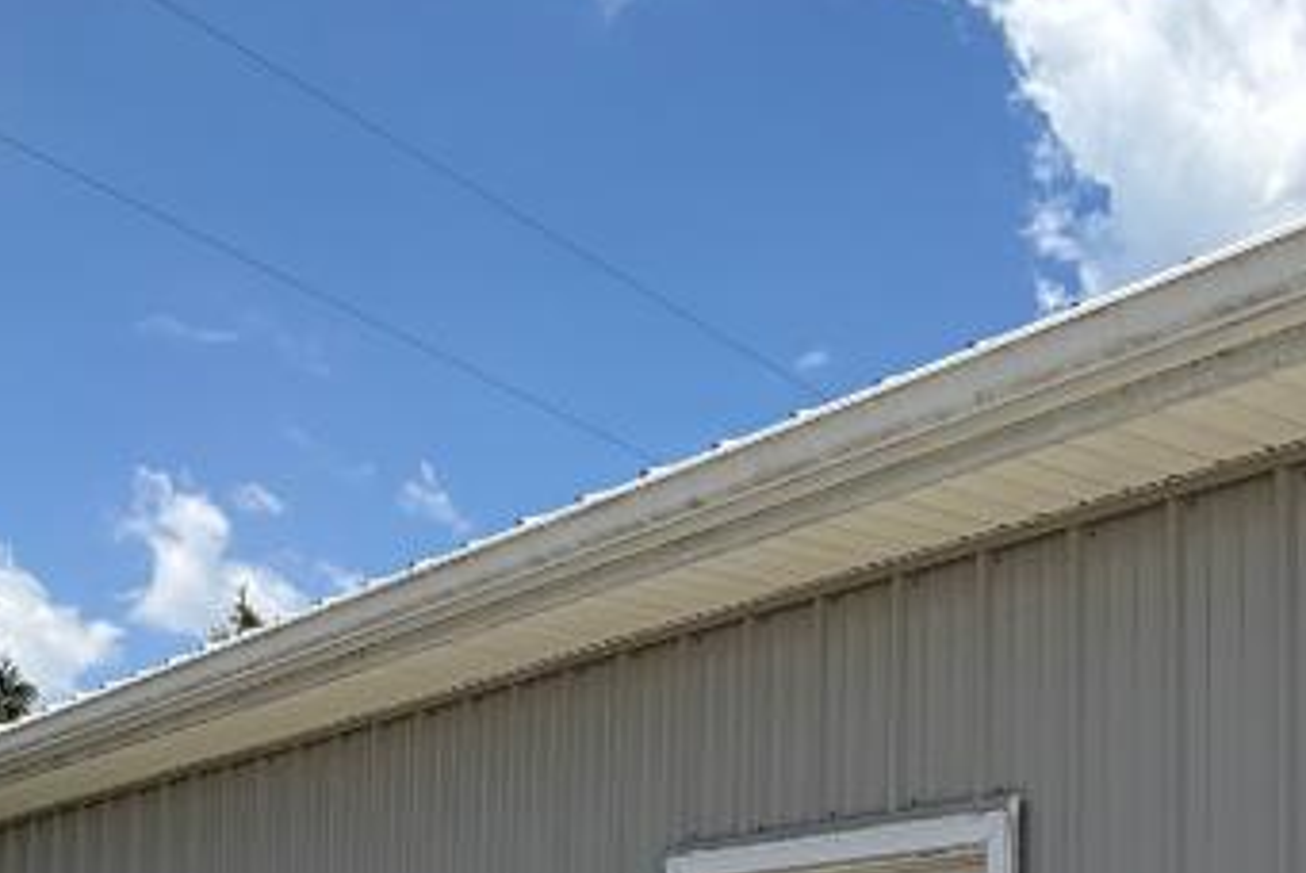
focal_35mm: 64
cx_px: 751
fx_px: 2324
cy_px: 944
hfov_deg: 31.3
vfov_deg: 20.4
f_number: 2.2
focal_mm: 2.22
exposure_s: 1/1145
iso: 20
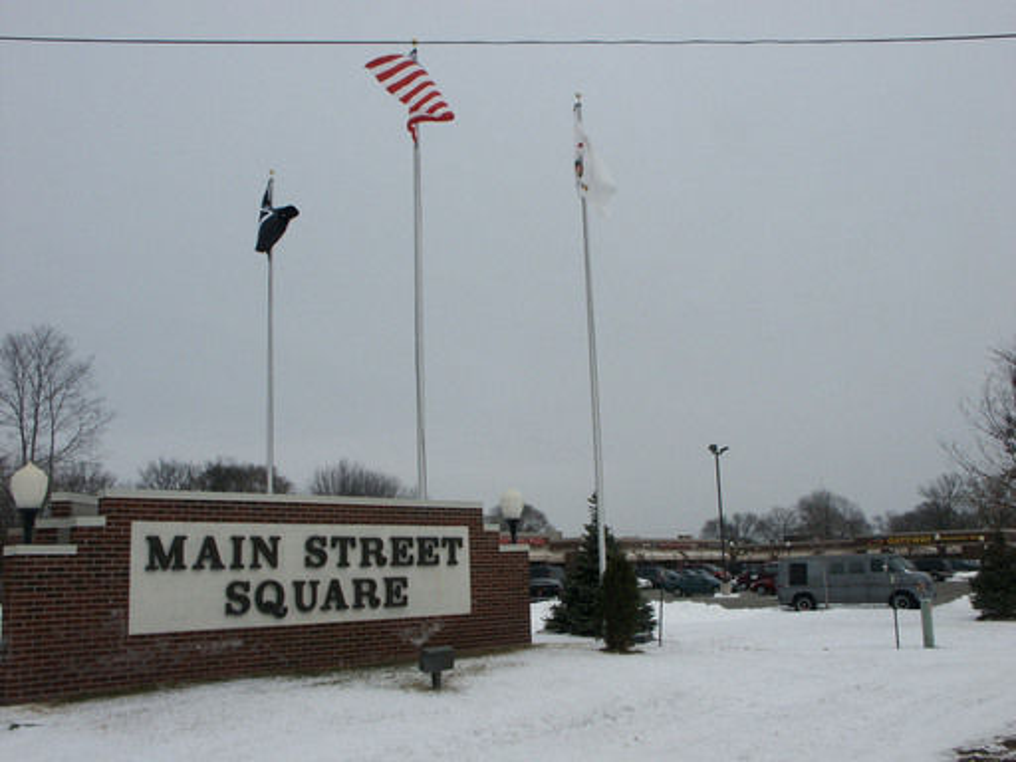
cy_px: 381
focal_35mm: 32
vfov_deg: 44.2
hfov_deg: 56.8
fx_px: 939
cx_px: 508
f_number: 8
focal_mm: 8.25
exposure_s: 1/500
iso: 100
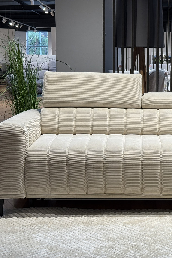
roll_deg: -0.8
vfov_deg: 30.1
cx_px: 148
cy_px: 128
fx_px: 480
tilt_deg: -7.5
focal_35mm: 67
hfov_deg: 20.0
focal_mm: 6.76
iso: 50
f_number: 1.78
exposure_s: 1/100
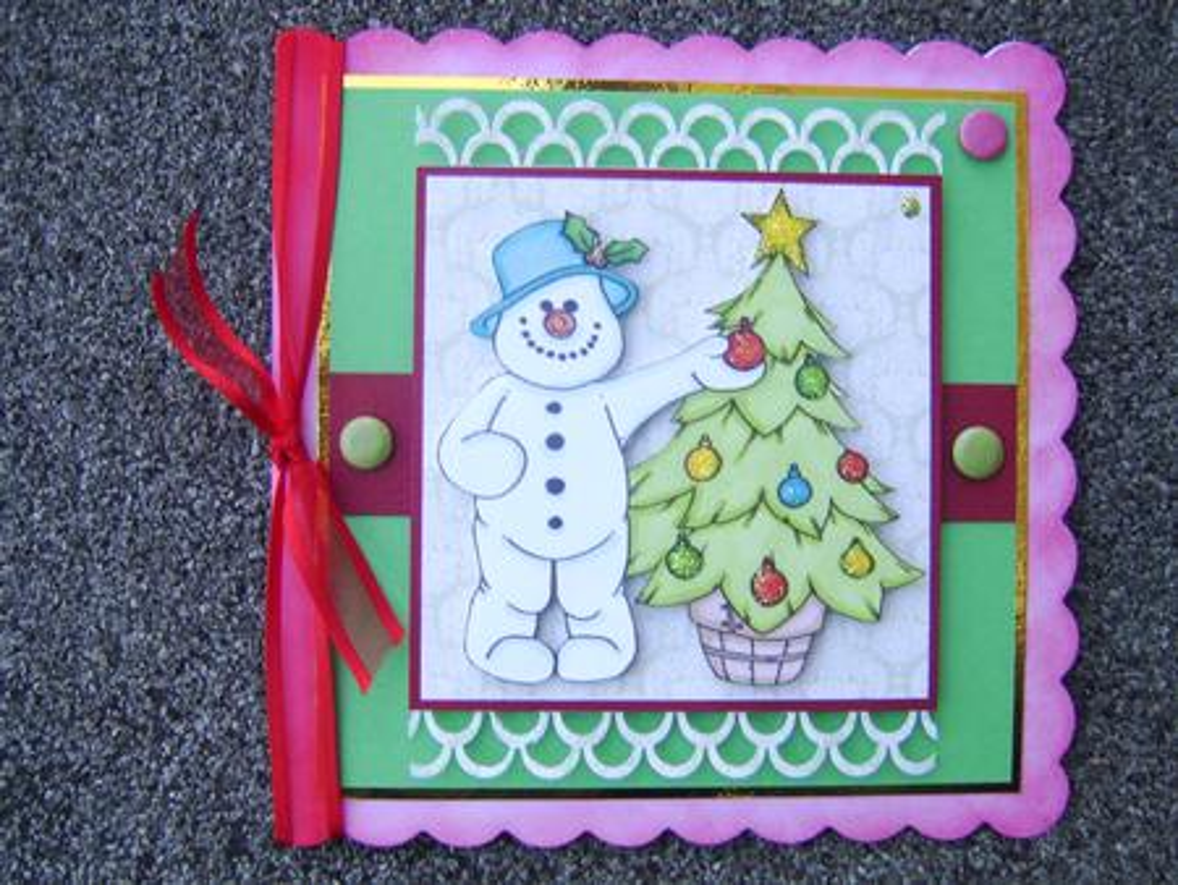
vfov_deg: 45.5
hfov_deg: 58.3
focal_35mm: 31
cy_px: 442
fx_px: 1056
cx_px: 589
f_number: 2.7
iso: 71
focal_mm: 8.13
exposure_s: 1/114
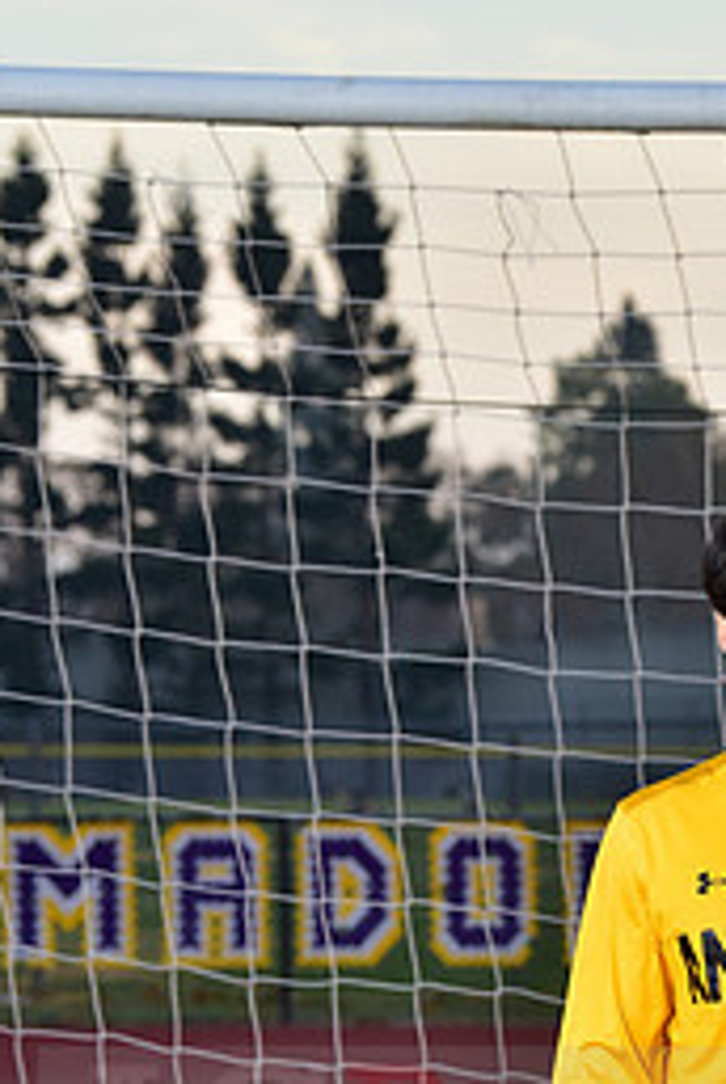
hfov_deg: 5.0
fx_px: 8296
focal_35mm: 275
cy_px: 1105
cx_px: 791
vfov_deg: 7.4
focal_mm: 122
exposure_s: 1/200
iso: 400
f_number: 7.1
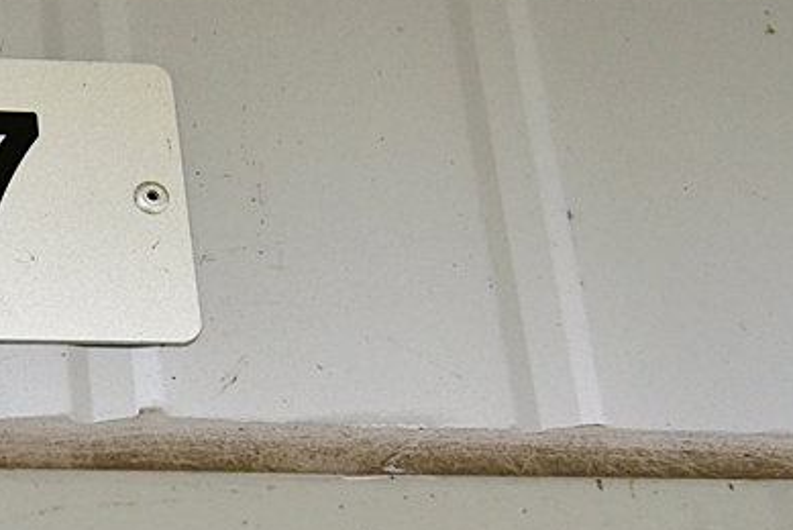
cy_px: 275
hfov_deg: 19.3
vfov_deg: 13.7
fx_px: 2204
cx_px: -135
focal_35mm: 100
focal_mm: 38
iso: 1600
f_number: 4
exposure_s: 1/500
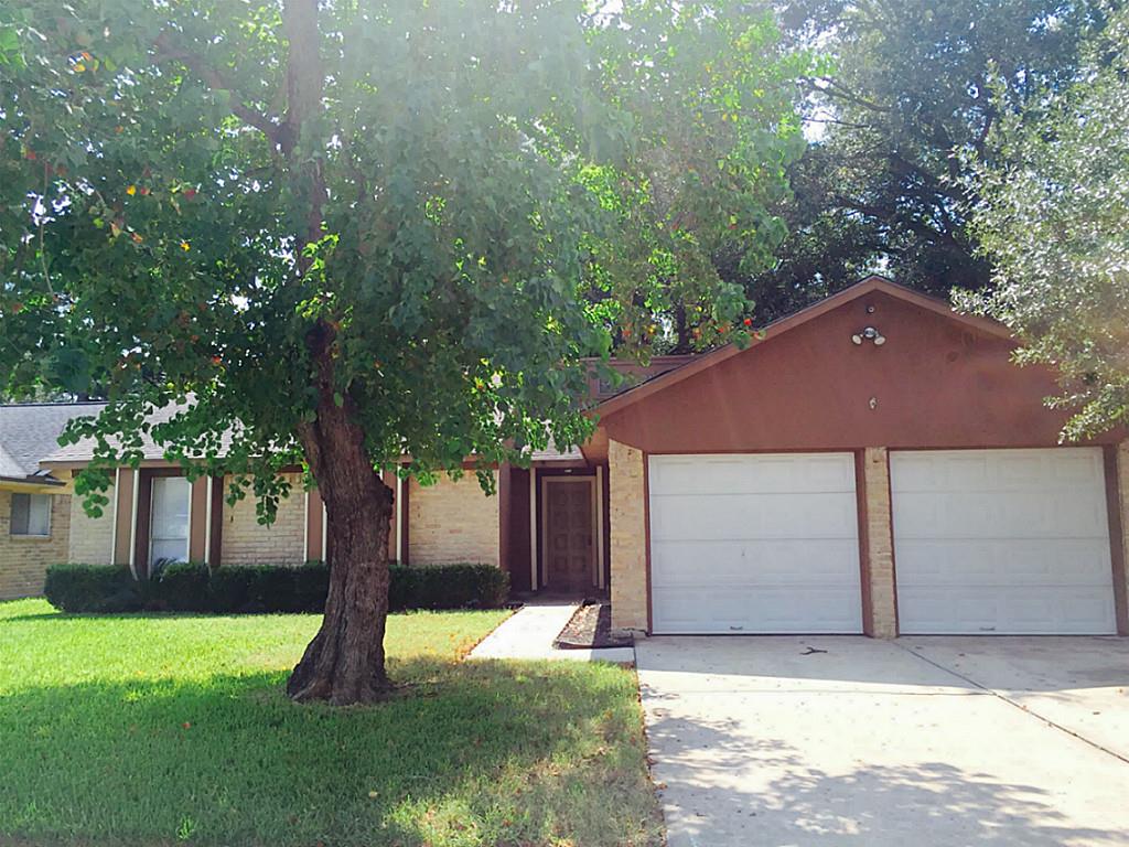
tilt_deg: +7.8
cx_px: 564
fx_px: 946
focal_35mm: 29
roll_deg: -1.0
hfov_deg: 61.7
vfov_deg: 48.2
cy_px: 424
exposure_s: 1/1014
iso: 32
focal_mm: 4.15
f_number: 2.2
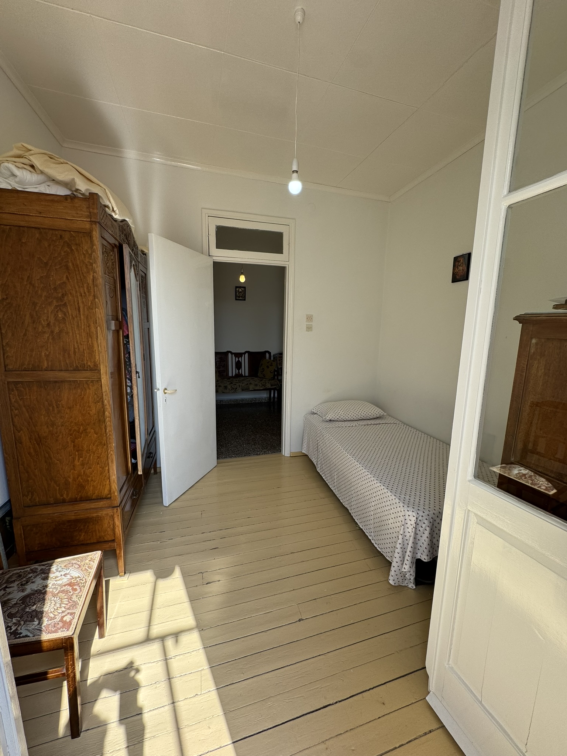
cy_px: 378
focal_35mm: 14
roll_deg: -1.6
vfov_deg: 102.1
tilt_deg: -8.5
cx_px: 284
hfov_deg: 85.7
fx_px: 306
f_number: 2.2
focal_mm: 2.22
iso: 40
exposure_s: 1/259
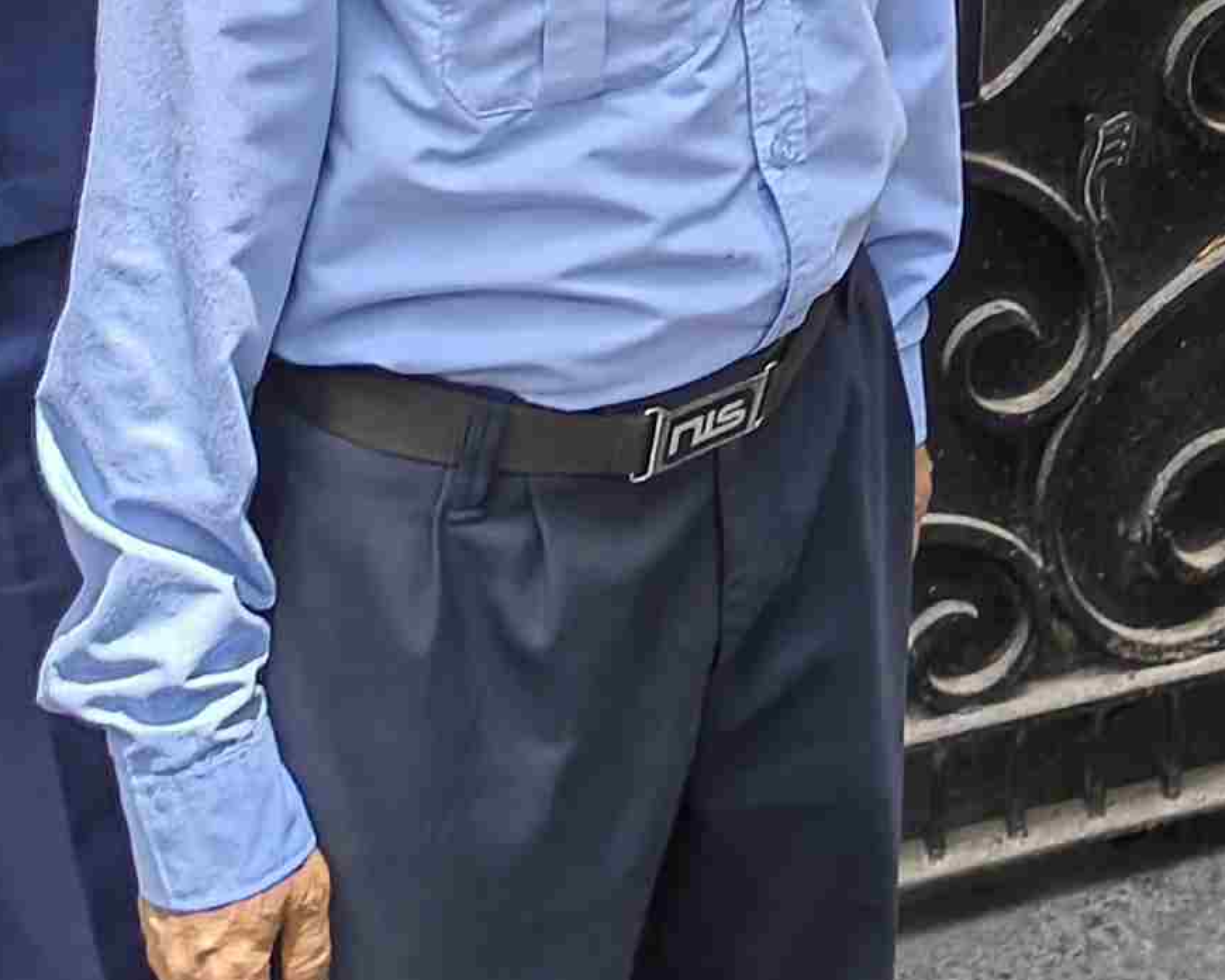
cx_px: 1287
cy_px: -903
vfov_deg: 12.5
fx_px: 3988
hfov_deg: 17.0
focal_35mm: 110
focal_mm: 5.56
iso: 100
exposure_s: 1/101
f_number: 1.87
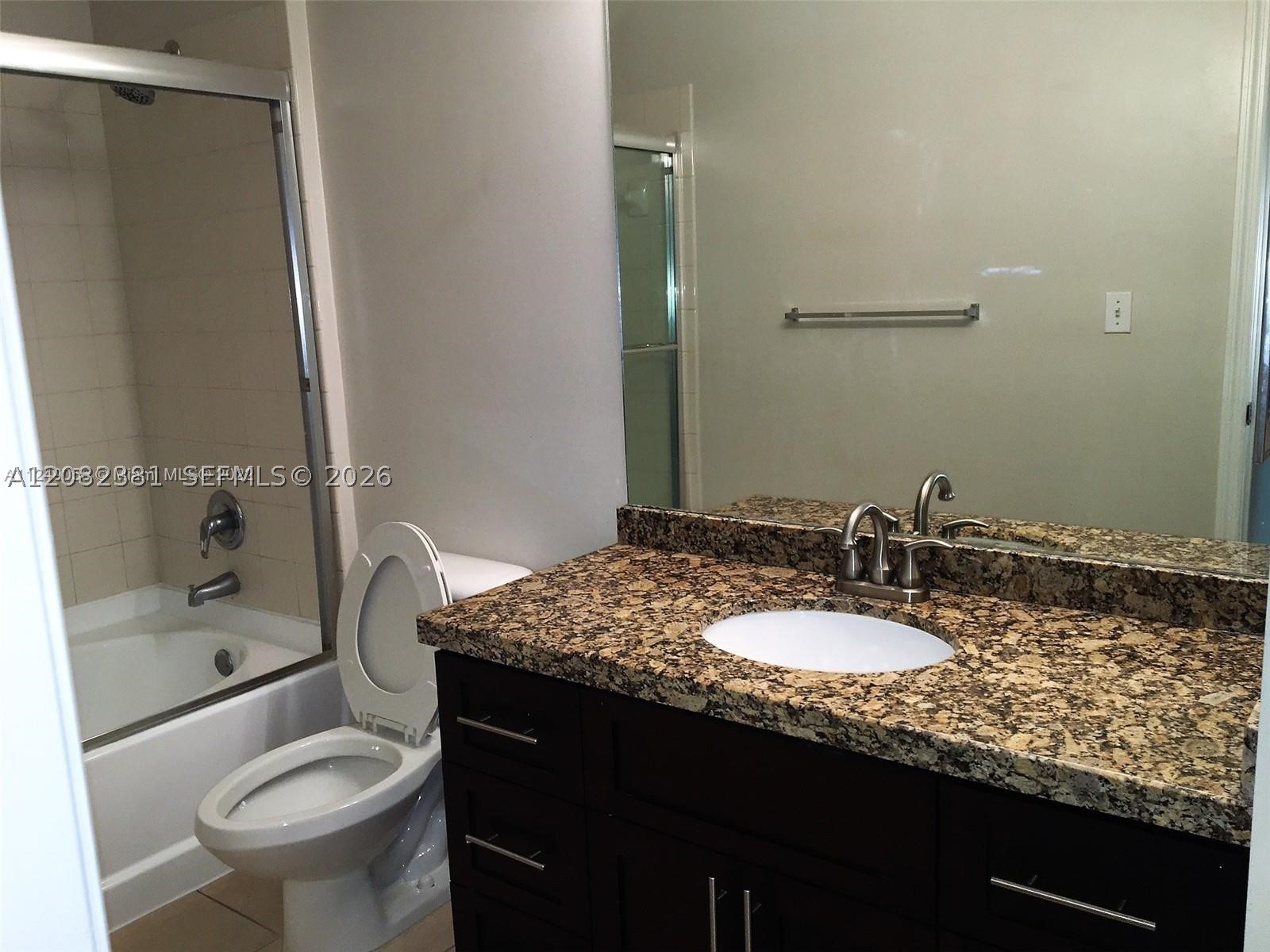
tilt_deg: -9.0
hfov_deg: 61.7
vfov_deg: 48.2
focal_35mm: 29
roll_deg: +3.7
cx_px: 635
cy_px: 476
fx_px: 1064
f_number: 2.2
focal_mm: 4.15
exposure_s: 1/30
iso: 64
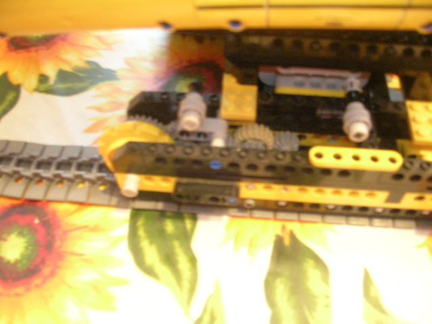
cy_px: 162
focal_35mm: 34
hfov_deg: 54.0
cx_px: 216
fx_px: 424
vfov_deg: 41.8
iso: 200
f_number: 2.9
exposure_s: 1.04
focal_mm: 5.7
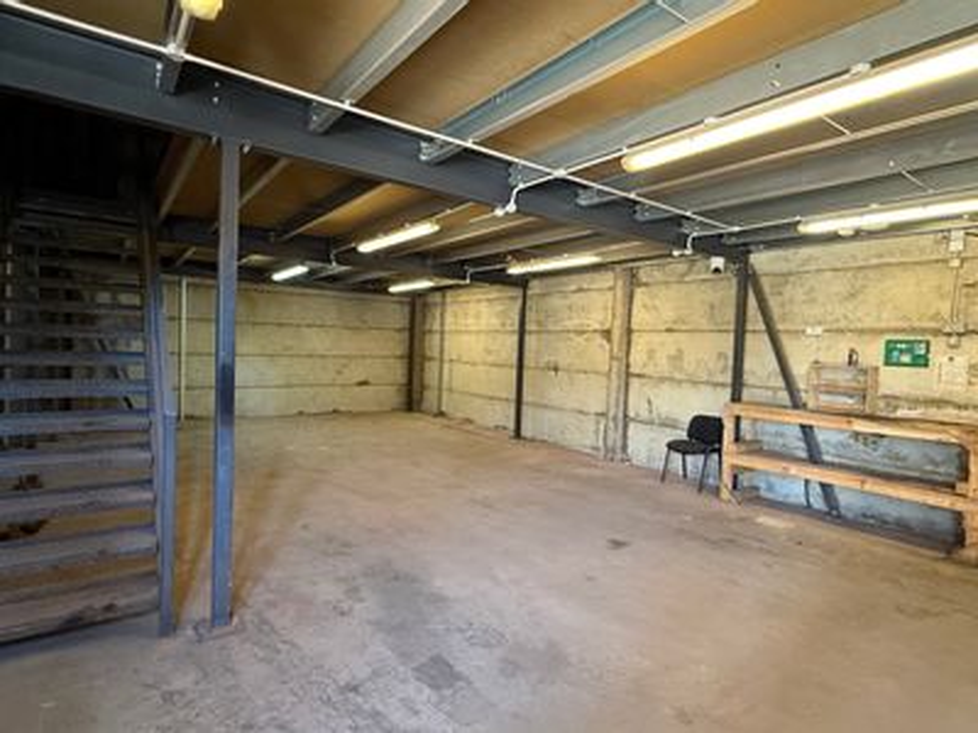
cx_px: 489
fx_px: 396
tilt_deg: -2.7
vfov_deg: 85.7
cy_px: 366
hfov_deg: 102.1
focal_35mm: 14
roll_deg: -2.4
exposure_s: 1/50
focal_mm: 2.22
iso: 500
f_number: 2.2
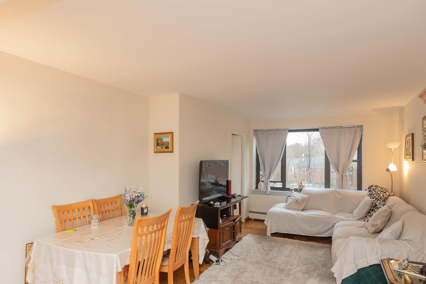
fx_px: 260
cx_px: 221
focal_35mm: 22
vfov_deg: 57.2
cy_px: 148
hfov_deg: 78.6
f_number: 5.6
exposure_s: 1/60
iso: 1000
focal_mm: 14
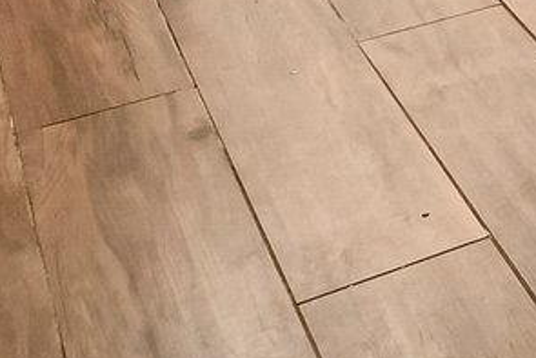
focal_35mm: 104
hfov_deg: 15.4
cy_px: -819
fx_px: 1549
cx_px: 1101
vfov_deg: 9.4
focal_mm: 10
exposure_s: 1/50
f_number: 8
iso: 400
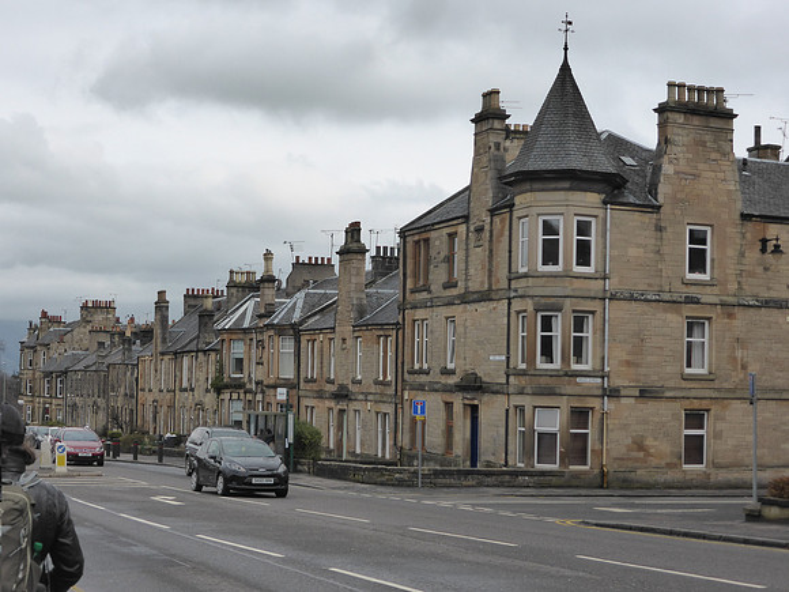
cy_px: 296
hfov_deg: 29.8
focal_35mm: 65
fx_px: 1482
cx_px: 394
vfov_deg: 22.6
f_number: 4.8
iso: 200
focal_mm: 11
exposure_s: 1/800
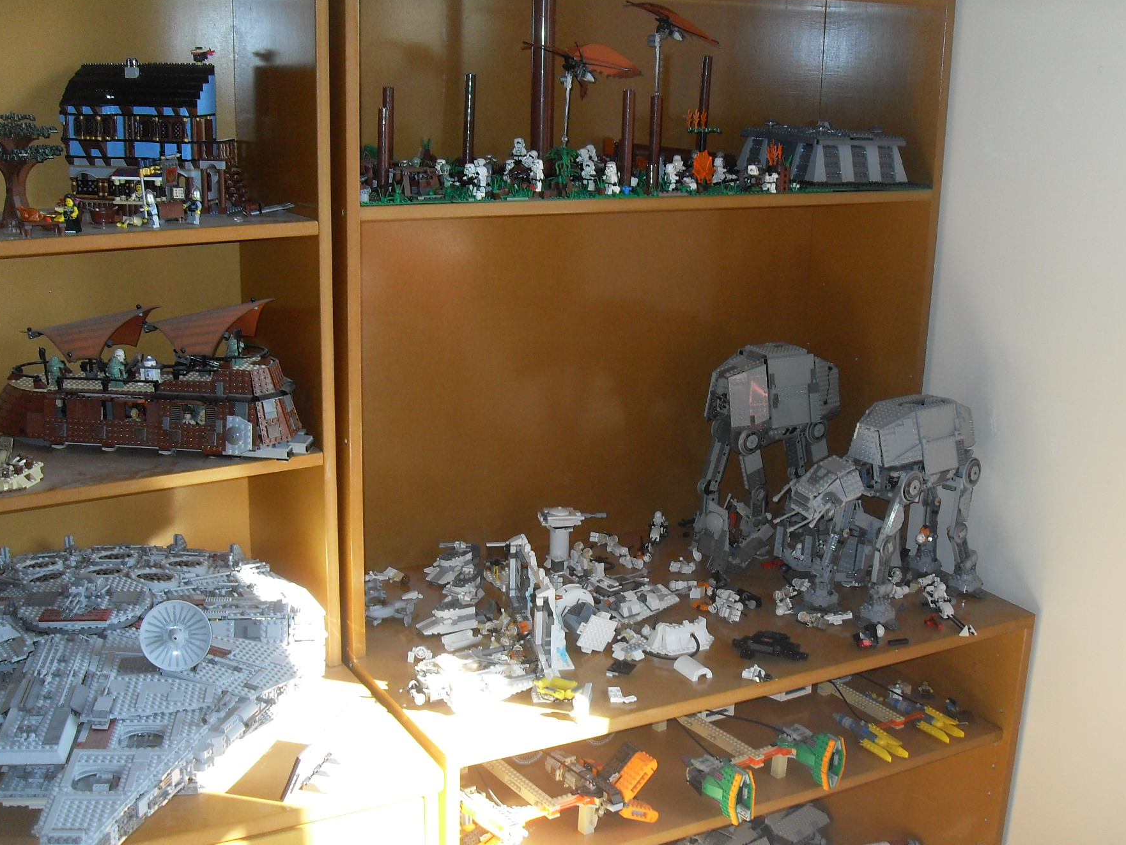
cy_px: 477
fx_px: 1399
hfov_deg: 43.8
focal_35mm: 43
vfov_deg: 33.6
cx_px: 606
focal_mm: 6.3
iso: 100
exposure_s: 1/45
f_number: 2.8
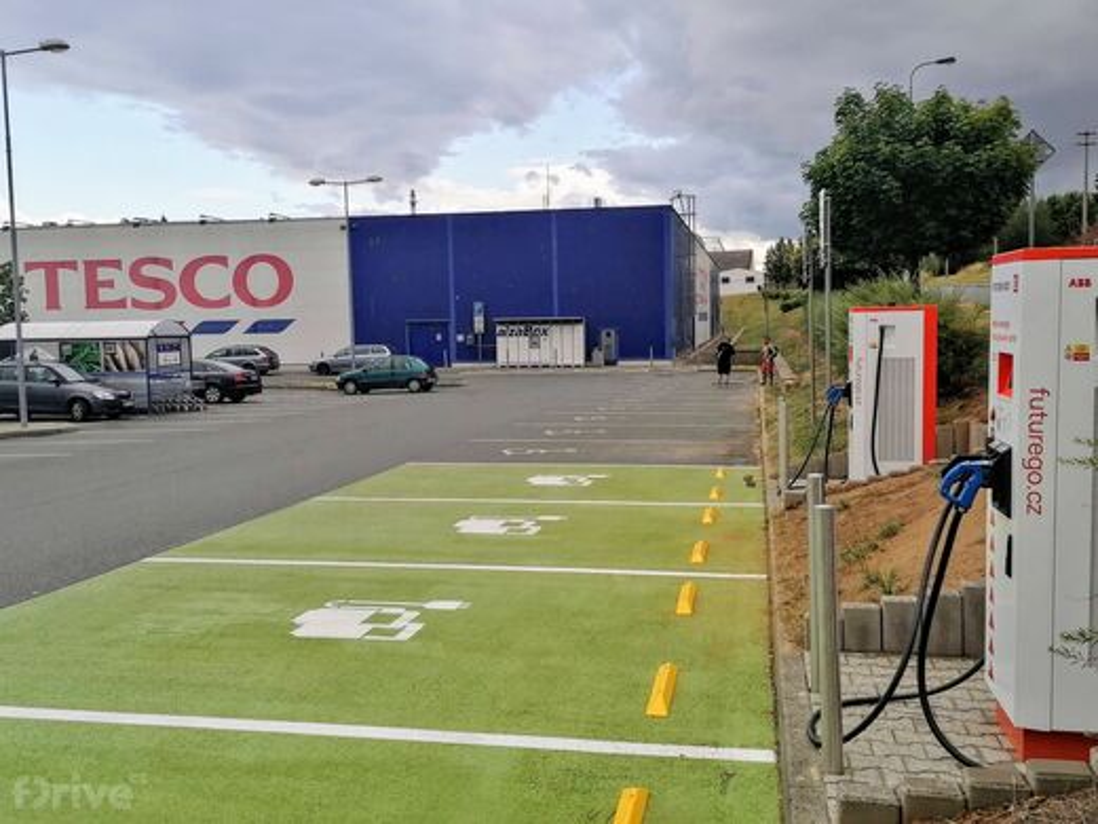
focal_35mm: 35
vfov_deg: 40.7
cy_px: 412
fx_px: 1110
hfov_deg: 52.6
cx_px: 549
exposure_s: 1/416
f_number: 1.8
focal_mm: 5.3
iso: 50
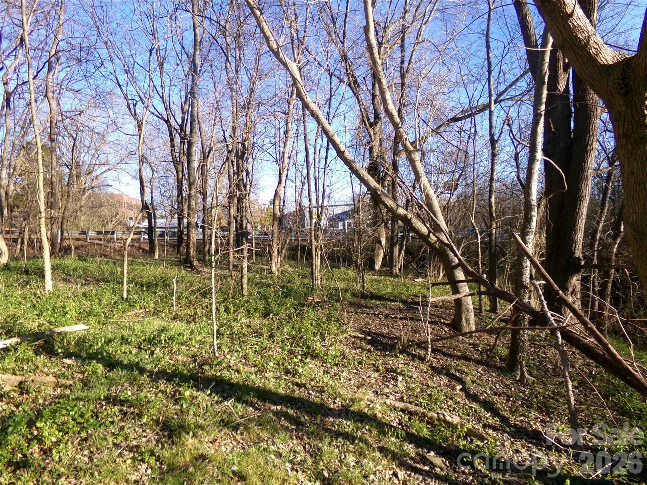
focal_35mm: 24
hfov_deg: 71.6
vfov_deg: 56.8
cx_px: 324
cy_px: 242
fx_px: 449
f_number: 3.7
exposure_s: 1/240
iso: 100
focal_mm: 4.3
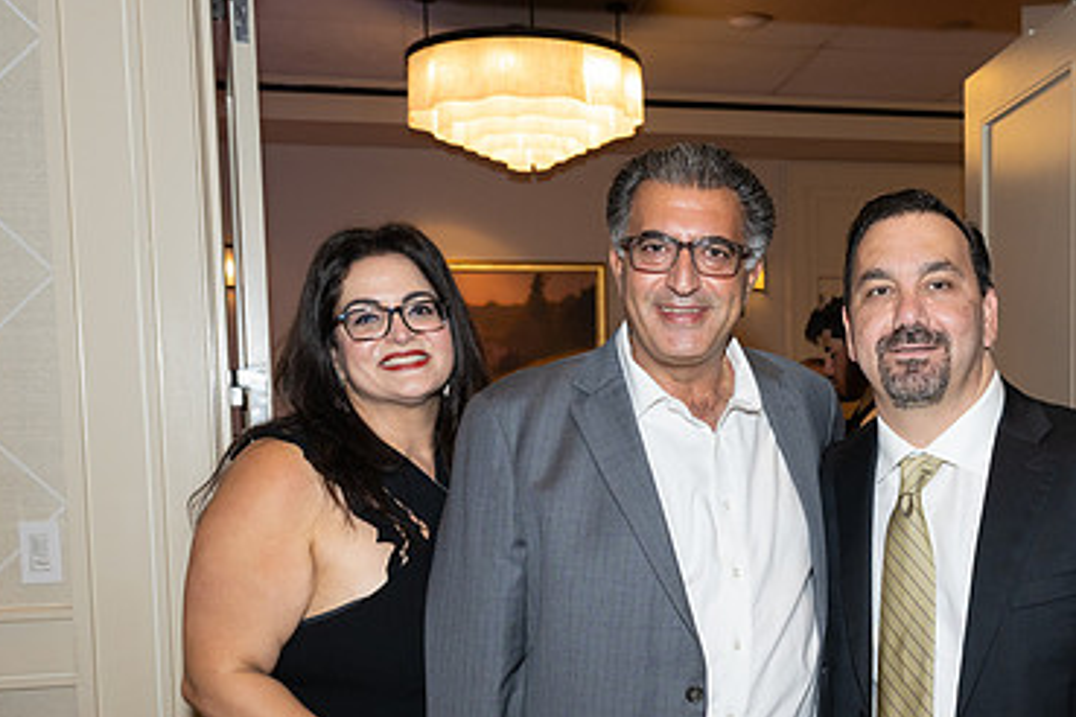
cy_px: 514
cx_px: 755
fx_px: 1315
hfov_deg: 43.6
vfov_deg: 30.1
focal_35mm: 44
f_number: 5.6
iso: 800
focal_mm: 28
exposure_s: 1/100
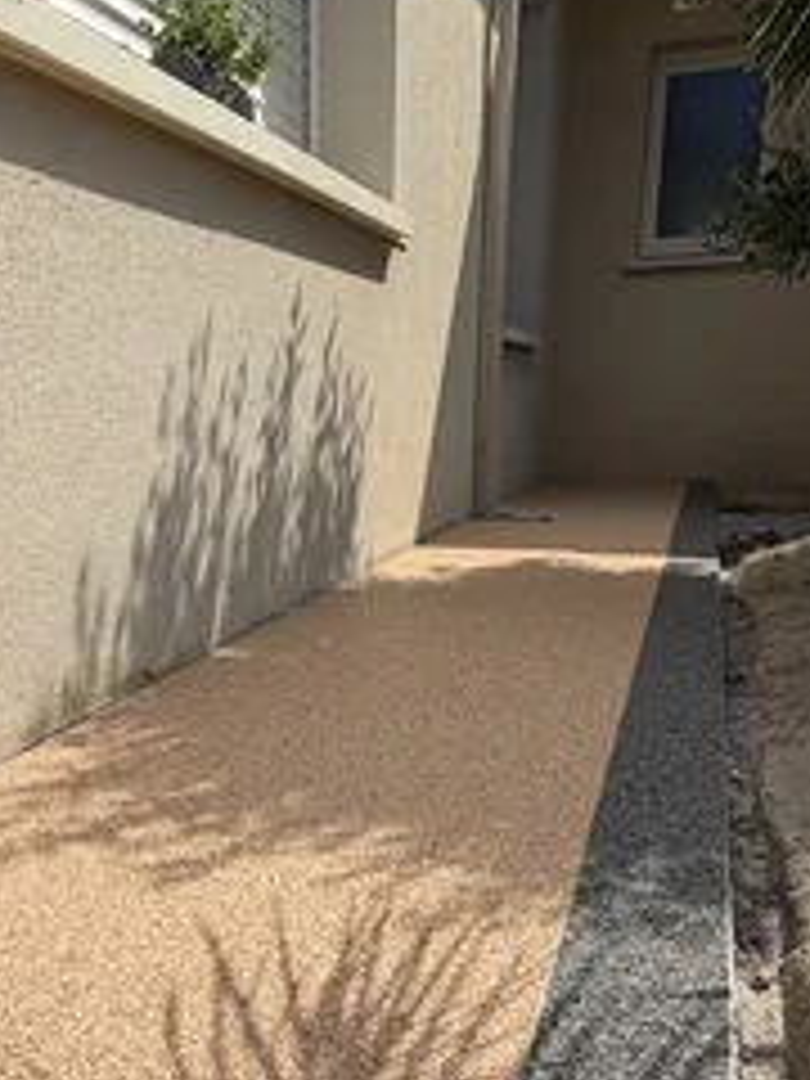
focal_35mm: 35
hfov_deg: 40.2
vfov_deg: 51.4
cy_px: 742
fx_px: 1092
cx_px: 274
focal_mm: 2.22
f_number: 2.2
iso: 20
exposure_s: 1/1312
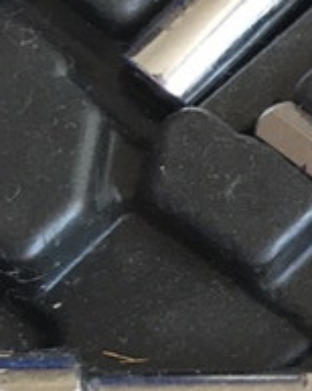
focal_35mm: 132
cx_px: 877
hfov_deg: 9.6
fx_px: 1526
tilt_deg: -63.4
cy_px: 317
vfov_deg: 14.5
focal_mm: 4.15
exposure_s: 1/30
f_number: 2.2
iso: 40
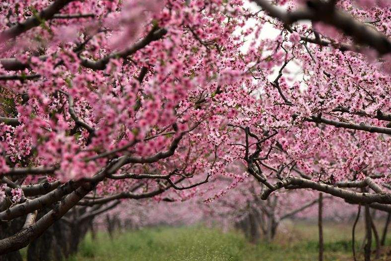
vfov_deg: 3.0
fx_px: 4977
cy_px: 141
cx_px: 215
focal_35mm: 458
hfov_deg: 4.5
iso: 100
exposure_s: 1/160
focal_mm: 400
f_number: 9
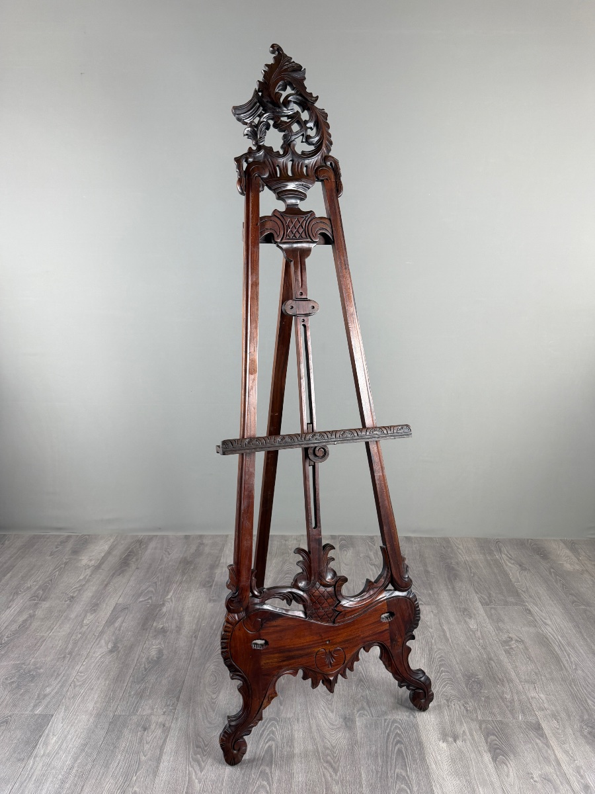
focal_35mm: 24
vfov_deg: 71.6
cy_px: 397
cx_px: 298
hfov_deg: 56.8
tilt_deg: -13.9
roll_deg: -0.5
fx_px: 550
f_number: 1.78
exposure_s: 1/100
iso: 160
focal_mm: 6.76
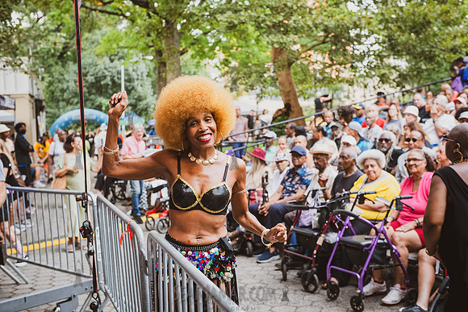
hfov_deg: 41.1
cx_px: 234
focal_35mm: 48
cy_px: 156
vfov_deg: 28.1
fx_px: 624
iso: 4000
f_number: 4
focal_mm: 48
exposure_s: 1/320
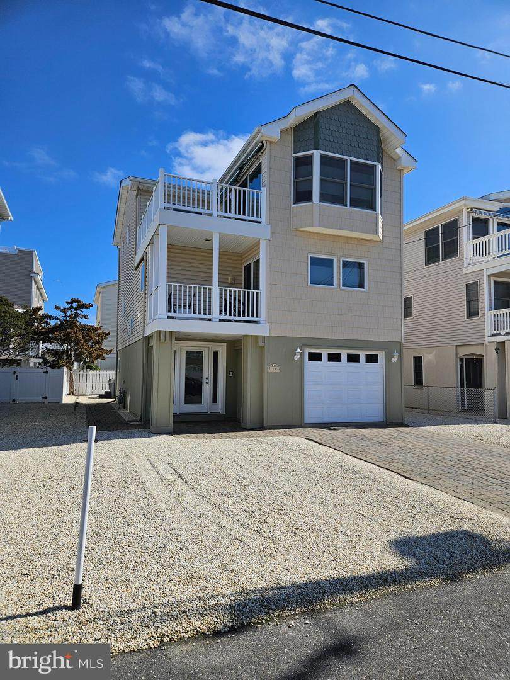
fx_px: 452
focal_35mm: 23
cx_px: 255
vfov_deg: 73.9
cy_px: 340
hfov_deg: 58.9
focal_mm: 5.4
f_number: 1.8
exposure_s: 1/2708
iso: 25
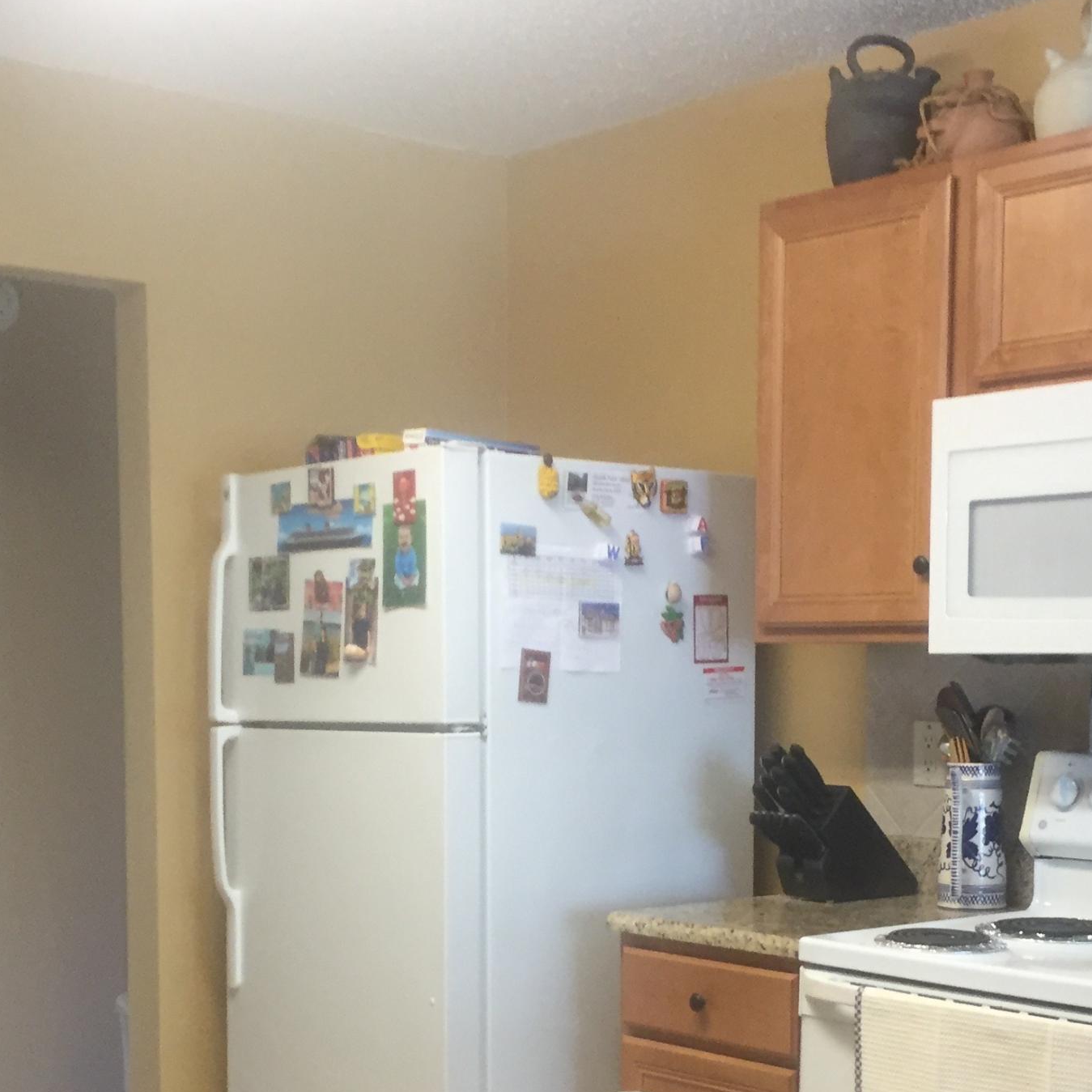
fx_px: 2034
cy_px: 841
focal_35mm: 57
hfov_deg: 30.0
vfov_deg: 29.5
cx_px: 524
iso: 100
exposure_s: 1/30
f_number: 2.2
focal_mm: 4.15
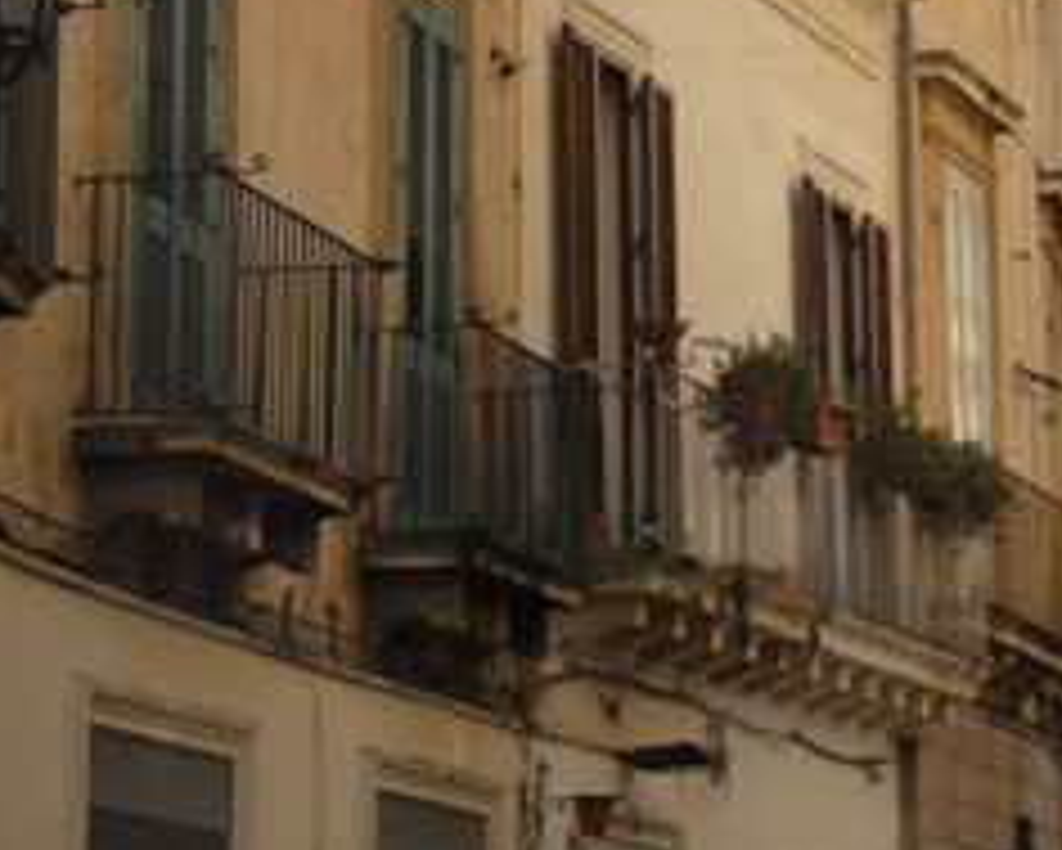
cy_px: -65
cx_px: 878
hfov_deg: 11.8
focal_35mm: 163
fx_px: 5125
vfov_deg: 9.4
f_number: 4.5
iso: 200
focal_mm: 44
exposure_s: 1/500
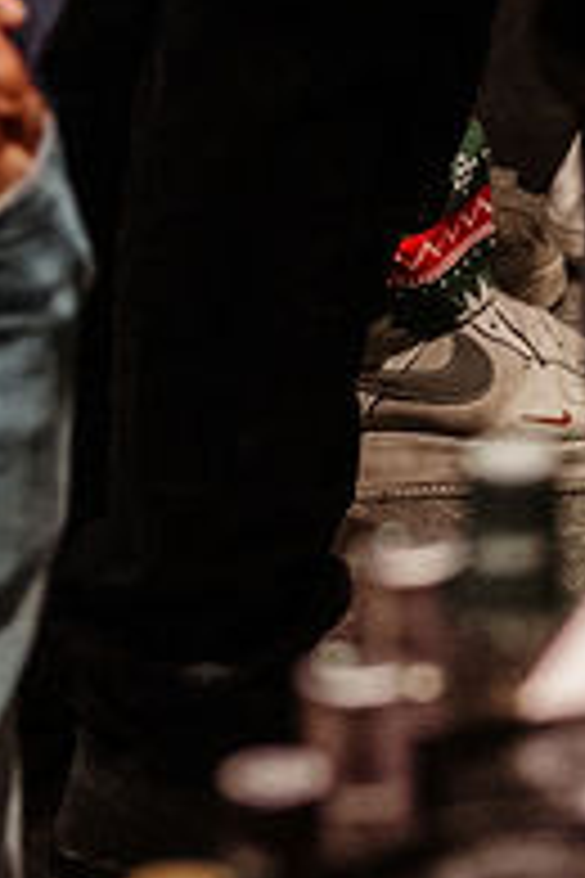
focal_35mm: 668
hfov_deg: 2.0
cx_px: 2110
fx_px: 16281
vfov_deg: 3.1
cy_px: -1139
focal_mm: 85
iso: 1600
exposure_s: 1/100
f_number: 3.5
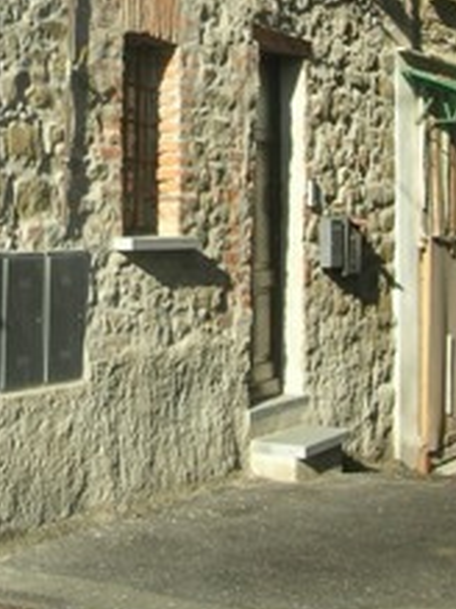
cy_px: -75
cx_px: 22
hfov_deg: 13.2
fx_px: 1952
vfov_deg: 17.1
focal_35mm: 111
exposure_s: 1/366
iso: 64
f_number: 4.8
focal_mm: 7.8
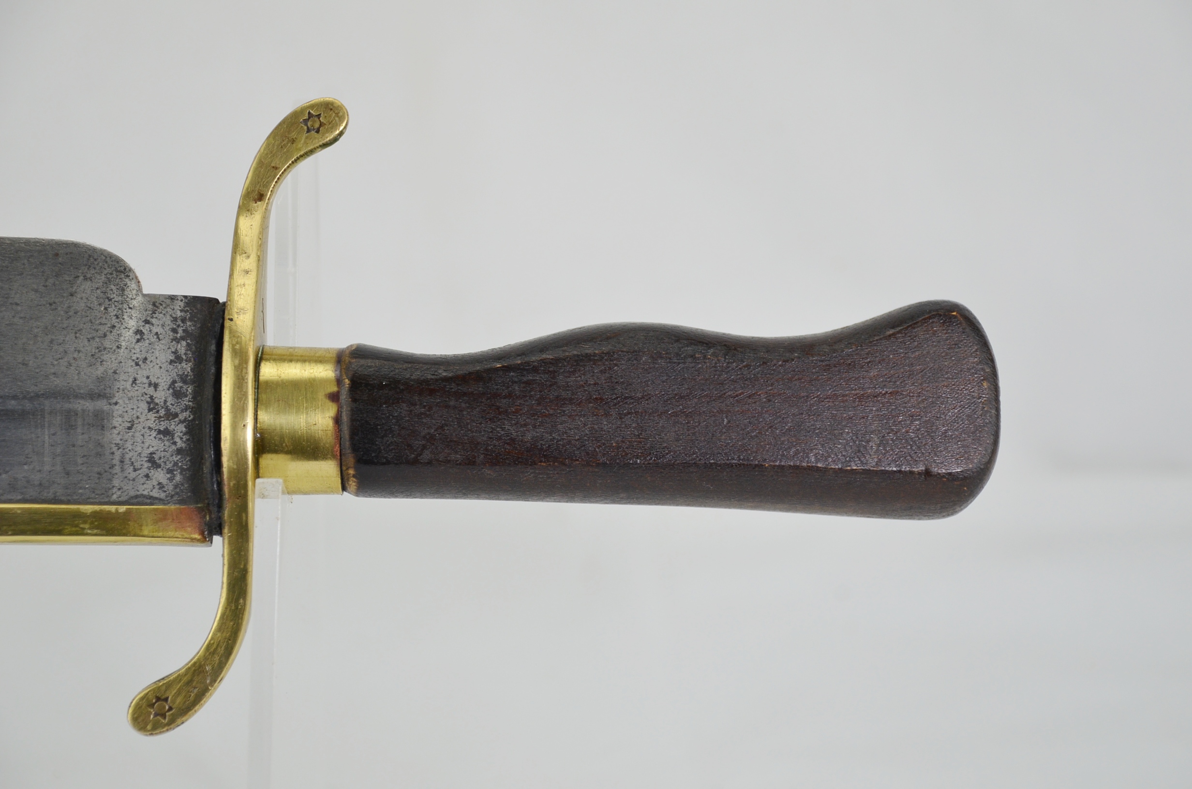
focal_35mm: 93
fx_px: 3073
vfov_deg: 14.6
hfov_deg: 22.0
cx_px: 596
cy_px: 394
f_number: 5
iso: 450
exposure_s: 1/250
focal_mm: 62
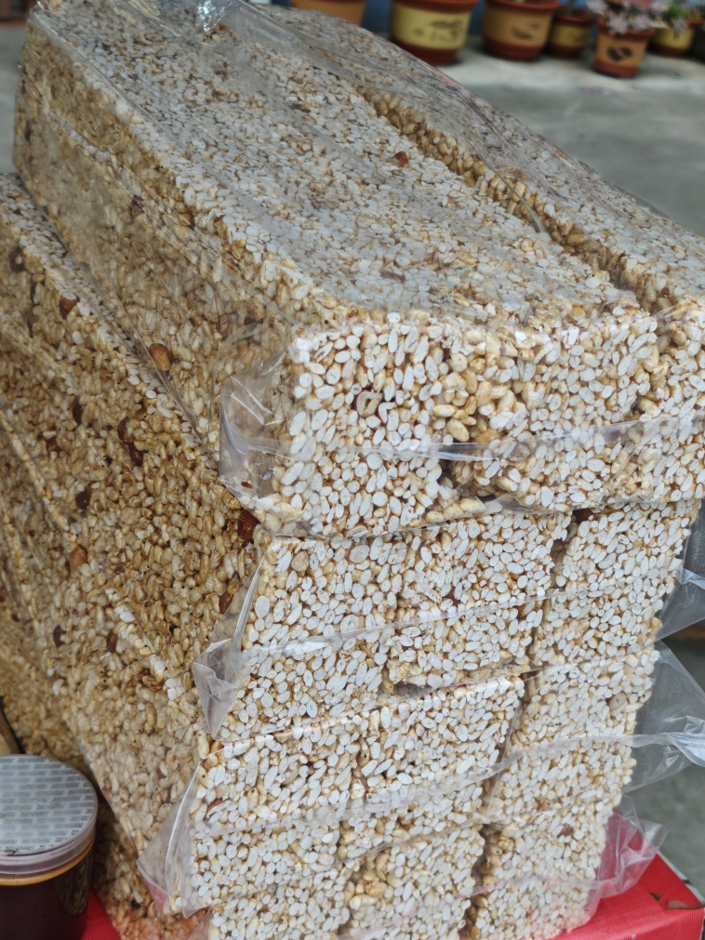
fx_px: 1548
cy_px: 482
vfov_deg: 33.8
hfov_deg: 25.7
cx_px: 362
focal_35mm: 57
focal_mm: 6.68
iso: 100
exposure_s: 1/110
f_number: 1.44
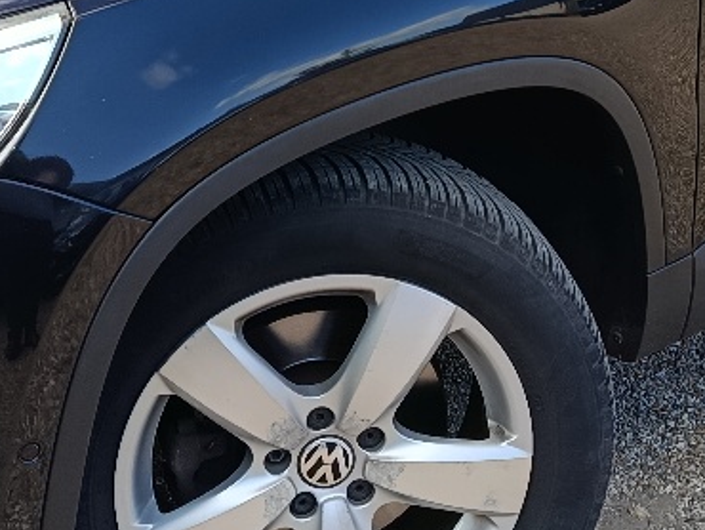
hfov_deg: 23.5
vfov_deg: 17.3
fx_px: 1692
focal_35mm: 83
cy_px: -13
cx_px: 421
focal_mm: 5.24
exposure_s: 1/100
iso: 53
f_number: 1.7
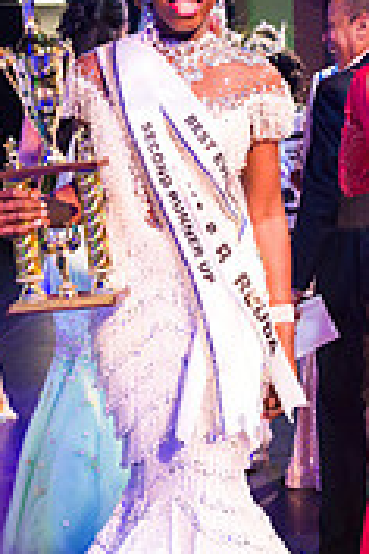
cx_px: 178
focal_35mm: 89
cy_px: 210
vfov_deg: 22.8
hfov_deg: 15.4
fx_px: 1368
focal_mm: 35
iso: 4000
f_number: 5
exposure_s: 1/160
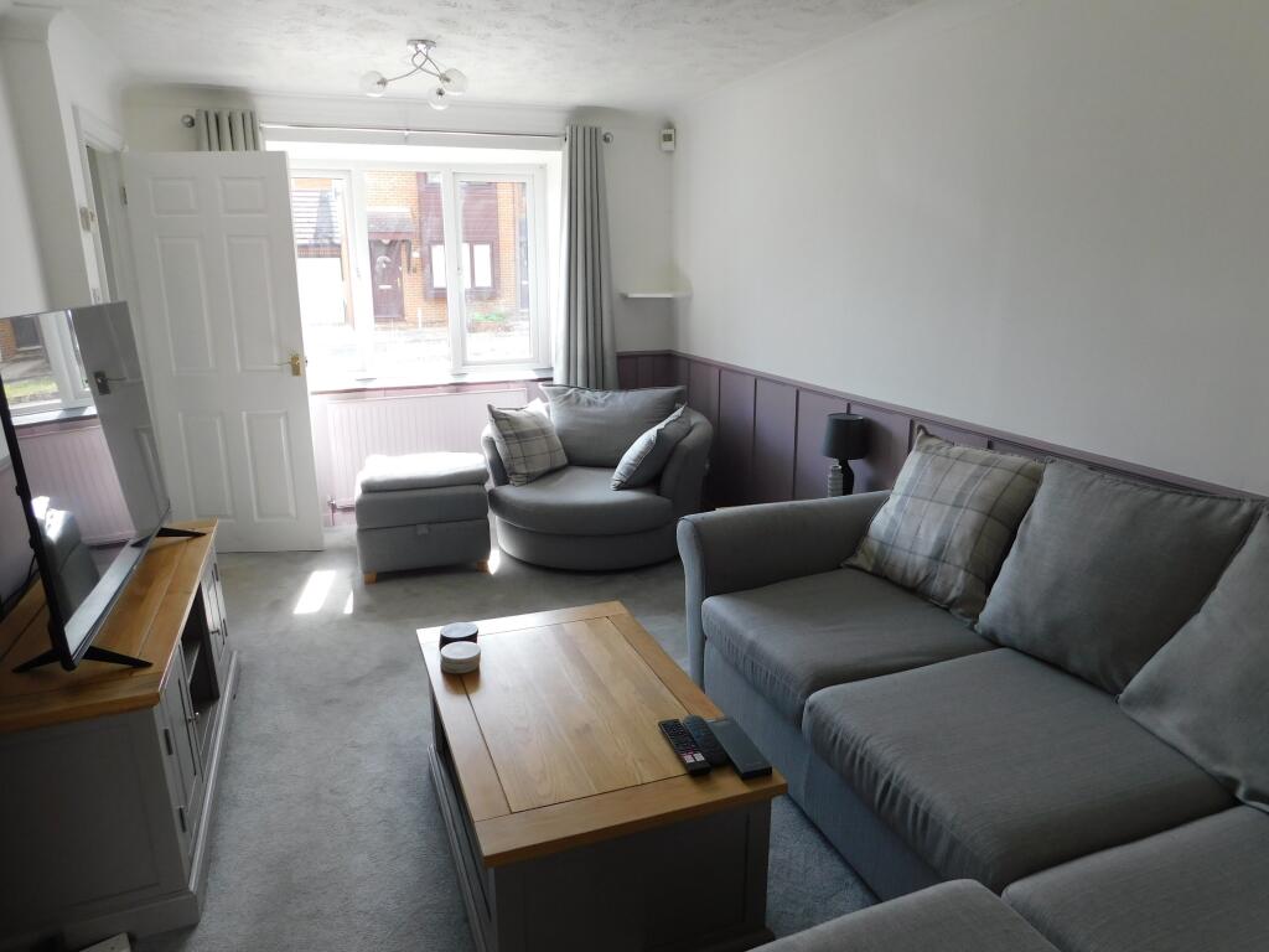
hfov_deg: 73.9
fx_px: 843
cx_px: 634
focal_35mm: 23
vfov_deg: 58.9
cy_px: 476
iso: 125
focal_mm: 4
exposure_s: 1/80
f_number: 3
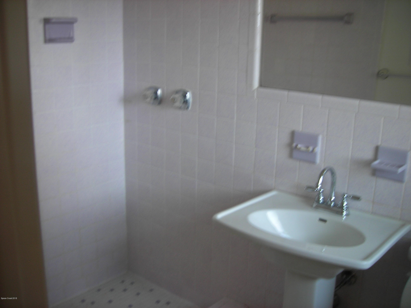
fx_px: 451
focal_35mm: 38
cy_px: 154
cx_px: 206
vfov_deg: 37.7
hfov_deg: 49.0
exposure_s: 1/5.3
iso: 50
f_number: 3.2
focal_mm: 6.3
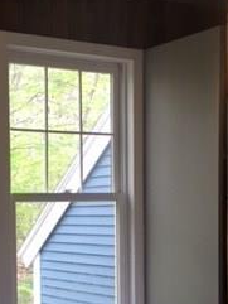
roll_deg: +1.1
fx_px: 676
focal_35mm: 77
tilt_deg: -4.5
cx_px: 16
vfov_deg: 24.8
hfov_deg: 18.8
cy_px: 255
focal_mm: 4.15
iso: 40
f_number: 2.2
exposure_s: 1/30
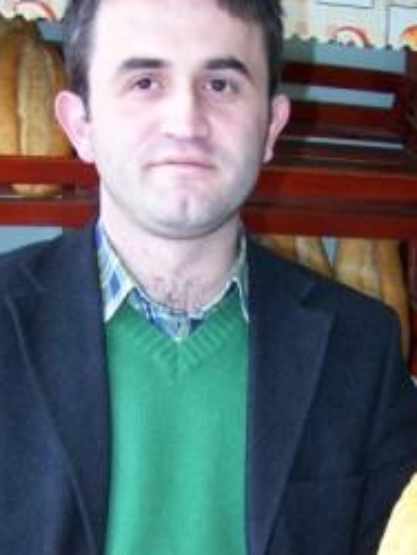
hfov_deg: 21.6
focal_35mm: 68
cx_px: 240
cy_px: 408
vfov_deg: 28.2
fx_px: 1090
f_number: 2.8
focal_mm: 6.3
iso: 200
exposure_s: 1/60
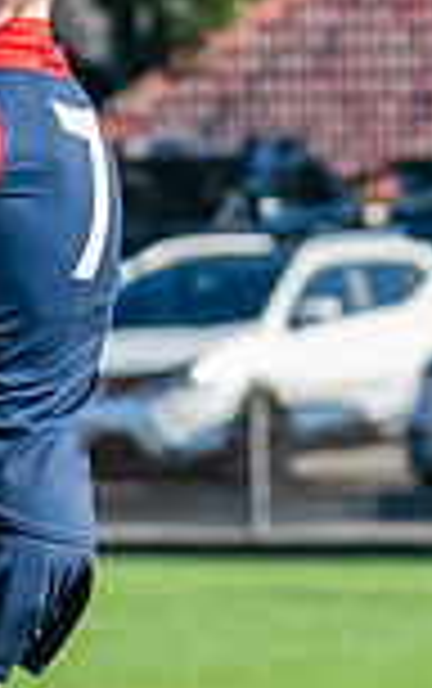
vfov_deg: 1.7
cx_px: 342
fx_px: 22654
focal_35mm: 1206
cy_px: 564
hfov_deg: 1.1
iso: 800
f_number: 7.1
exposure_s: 1/1600
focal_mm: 210
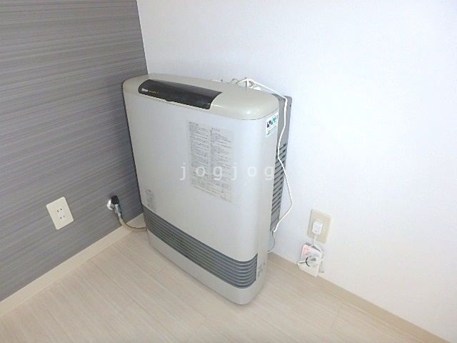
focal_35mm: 21
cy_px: 172
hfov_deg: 79.0
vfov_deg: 63.4
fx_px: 277
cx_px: 228
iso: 200
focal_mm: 3.7
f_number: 3.5
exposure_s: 1/30
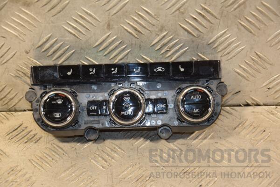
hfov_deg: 19.5
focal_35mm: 105
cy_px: 94
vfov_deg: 13.0
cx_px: 140
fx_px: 817
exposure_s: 1/100
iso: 800
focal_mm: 70
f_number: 5.3
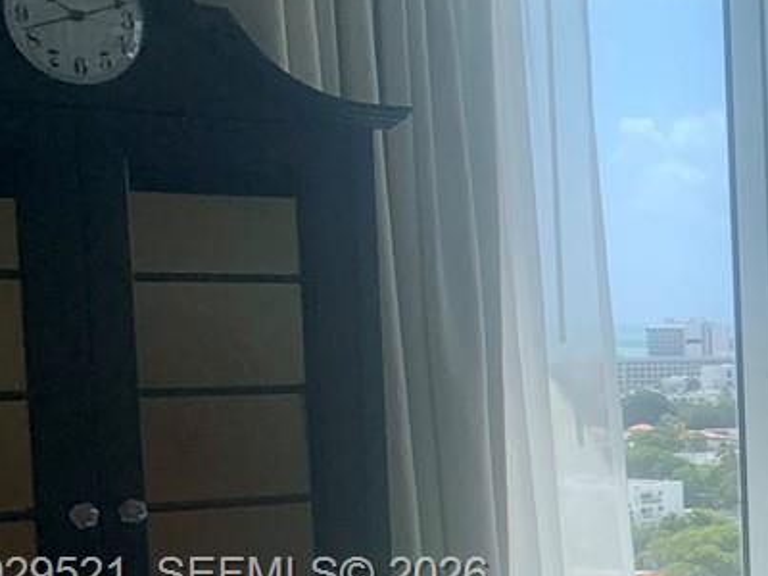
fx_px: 2307
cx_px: 1427
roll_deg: +0.4
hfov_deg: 15.8
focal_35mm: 104
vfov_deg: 14.0
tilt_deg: -6.7
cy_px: 578
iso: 25
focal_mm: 4.25
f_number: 1.8
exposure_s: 1/1032
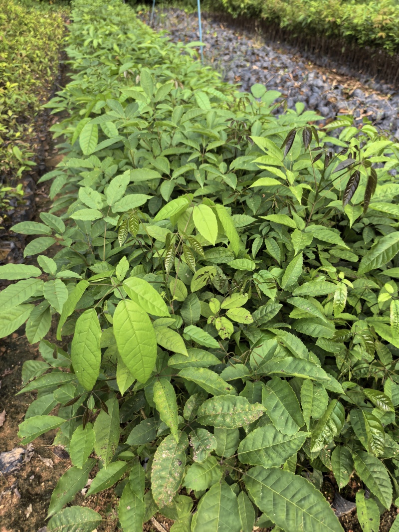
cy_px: 266
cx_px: 200
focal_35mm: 24
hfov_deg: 56.8
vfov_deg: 71.6
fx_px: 369
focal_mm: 5.75
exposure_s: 1/715
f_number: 1.4
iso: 640
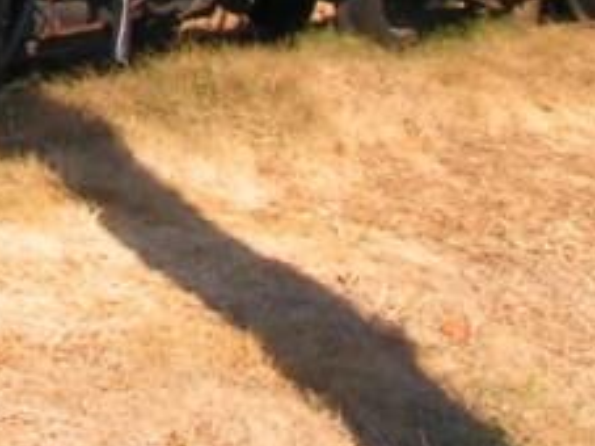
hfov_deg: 8.7
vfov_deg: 6.5
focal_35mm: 221
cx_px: -354
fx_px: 3797
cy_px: -451
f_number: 5.6
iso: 50
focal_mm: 7.6
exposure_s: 1/200
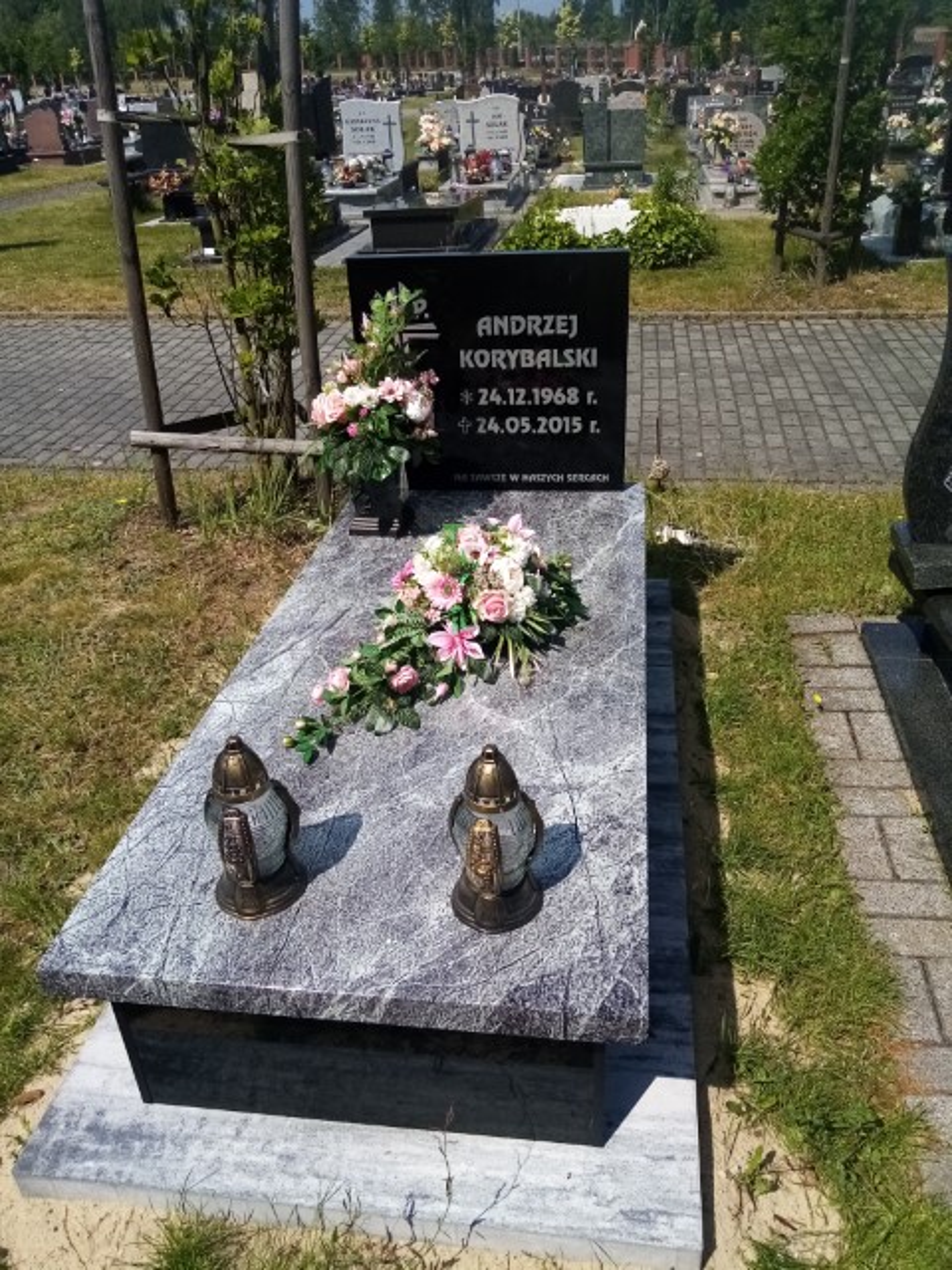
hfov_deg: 53.1
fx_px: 953
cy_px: 635
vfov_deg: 67.3
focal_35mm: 26
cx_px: 476
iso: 107
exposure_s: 1/2179
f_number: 1.8
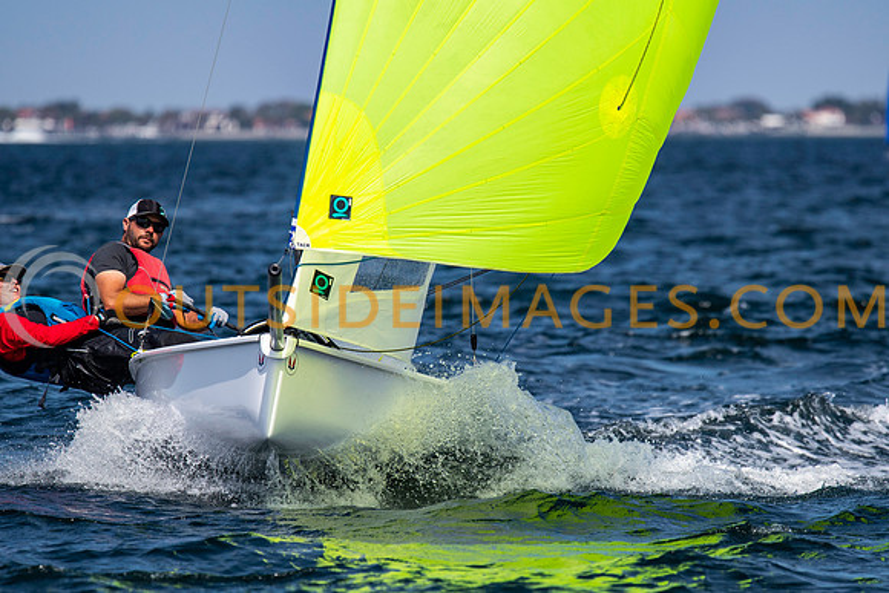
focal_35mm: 450
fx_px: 11115
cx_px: 444
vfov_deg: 3.1
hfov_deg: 4.6
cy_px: 296
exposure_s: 1/5000
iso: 400
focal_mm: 300
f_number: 5
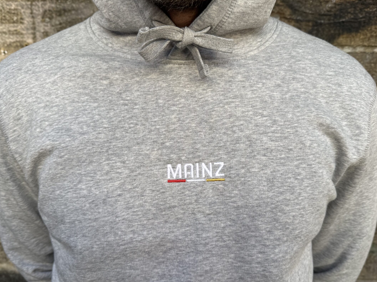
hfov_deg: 61.7
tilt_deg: -14.8
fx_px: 316
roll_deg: +0.5
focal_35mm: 29
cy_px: 158
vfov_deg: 48.1
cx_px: 194
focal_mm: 6.76
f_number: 1.78
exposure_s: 1/822
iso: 80
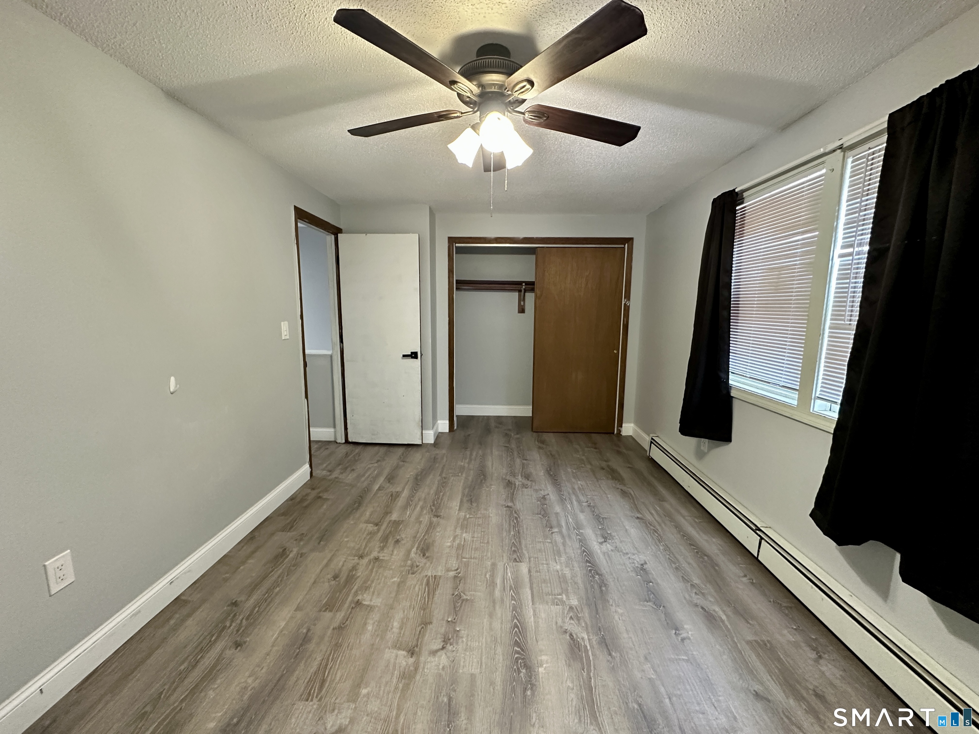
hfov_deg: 102.1
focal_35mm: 14
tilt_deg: -8.5
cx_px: 490
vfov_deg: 85.7
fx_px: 396
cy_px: 367
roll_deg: -0.9
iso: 500
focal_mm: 2.22
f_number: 2.2
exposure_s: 1/60
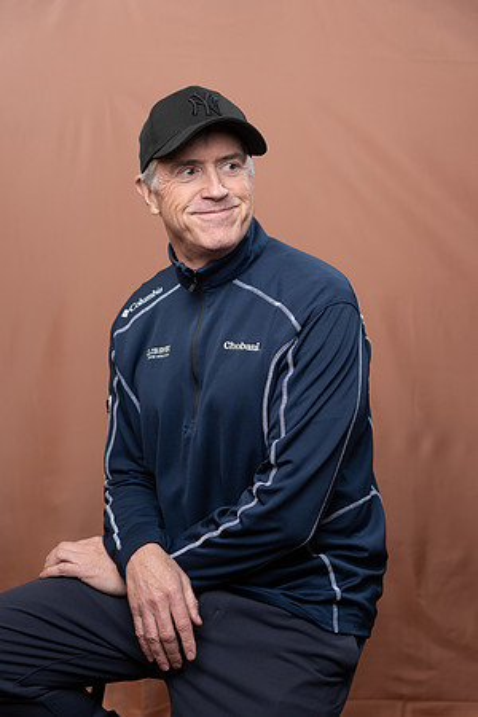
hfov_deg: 22.3
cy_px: 358
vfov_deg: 32.9
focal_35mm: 61
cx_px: 239
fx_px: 1215
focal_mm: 61
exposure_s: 1/160
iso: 320
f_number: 4
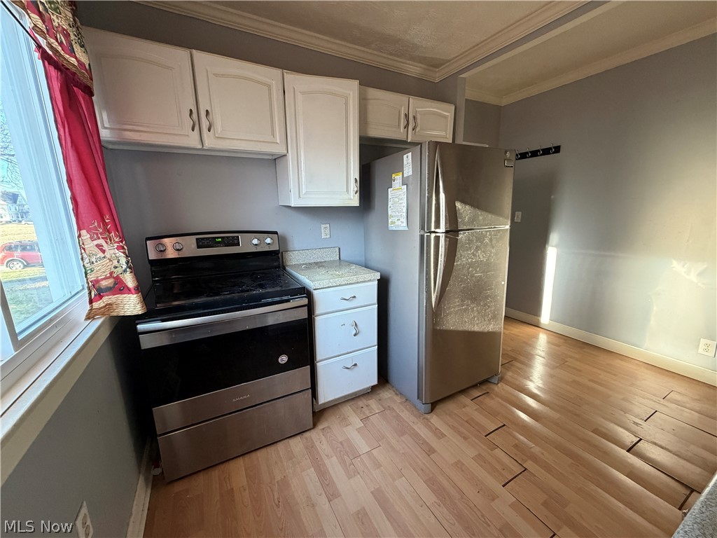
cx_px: 358
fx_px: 290
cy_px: 269
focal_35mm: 14
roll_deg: +0.8
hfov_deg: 102.1
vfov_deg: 85.7
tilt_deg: -12.1
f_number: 2.2
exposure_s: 1/60
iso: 400
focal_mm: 2.22
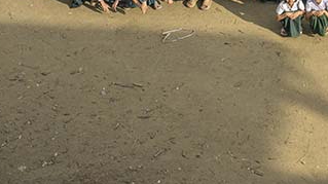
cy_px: -75
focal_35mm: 106
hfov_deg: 19.3
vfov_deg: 11.1
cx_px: 379
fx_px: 918
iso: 250
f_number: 8
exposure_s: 1/640
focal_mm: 33.5
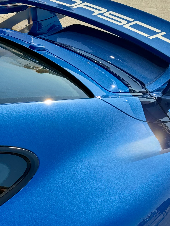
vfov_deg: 22.8
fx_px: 550
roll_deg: -0.3
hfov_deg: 17.6
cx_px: 103
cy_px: 193
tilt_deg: -36.1
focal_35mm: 84
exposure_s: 1/1070
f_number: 1.78
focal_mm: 6.76
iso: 80
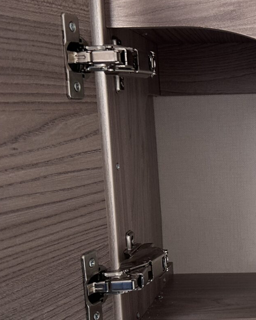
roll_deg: +3.8
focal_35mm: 61
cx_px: 276
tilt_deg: -4.6
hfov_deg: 23.5
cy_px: 197
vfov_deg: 30.9
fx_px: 578
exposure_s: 1/108
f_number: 1.78
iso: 250
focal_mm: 6.86
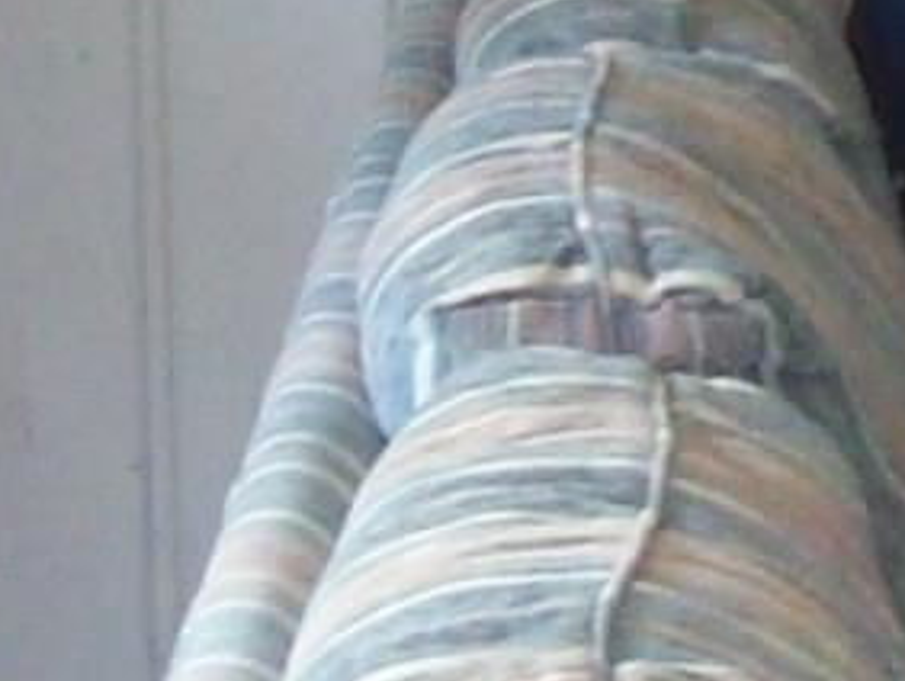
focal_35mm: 261
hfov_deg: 7.5
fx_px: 6829
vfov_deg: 5.7
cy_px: -10
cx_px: 995
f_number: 2.7
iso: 200
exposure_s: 1/64
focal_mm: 6
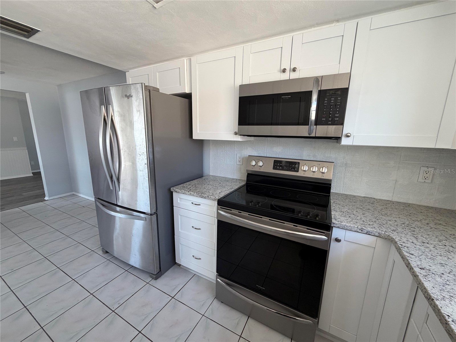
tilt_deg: -11.6
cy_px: 171
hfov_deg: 102.1
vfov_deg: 85.7
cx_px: 228
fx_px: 184
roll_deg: -1.1
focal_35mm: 14
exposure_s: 1/121
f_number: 2.2
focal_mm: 2.22
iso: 200
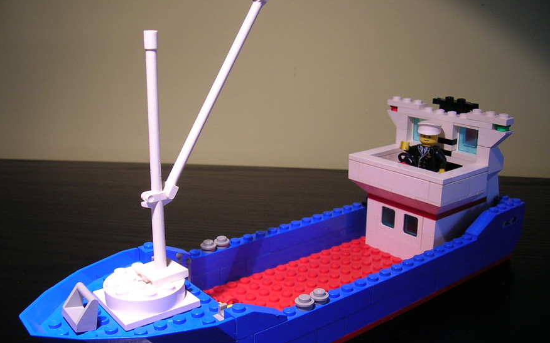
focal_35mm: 37
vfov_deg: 34.3
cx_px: 270
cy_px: 210
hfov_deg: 52.8
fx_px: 554
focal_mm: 5.7
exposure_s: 1/11.5
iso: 50
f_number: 2.9
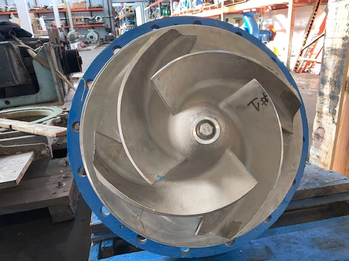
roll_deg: +3.0
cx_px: 174
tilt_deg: -19.7
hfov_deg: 67.3
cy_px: 130
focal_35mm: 26
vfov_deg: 53.1
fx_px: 262
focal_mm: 4.25
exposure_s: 1/33
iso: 32
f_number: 1.8
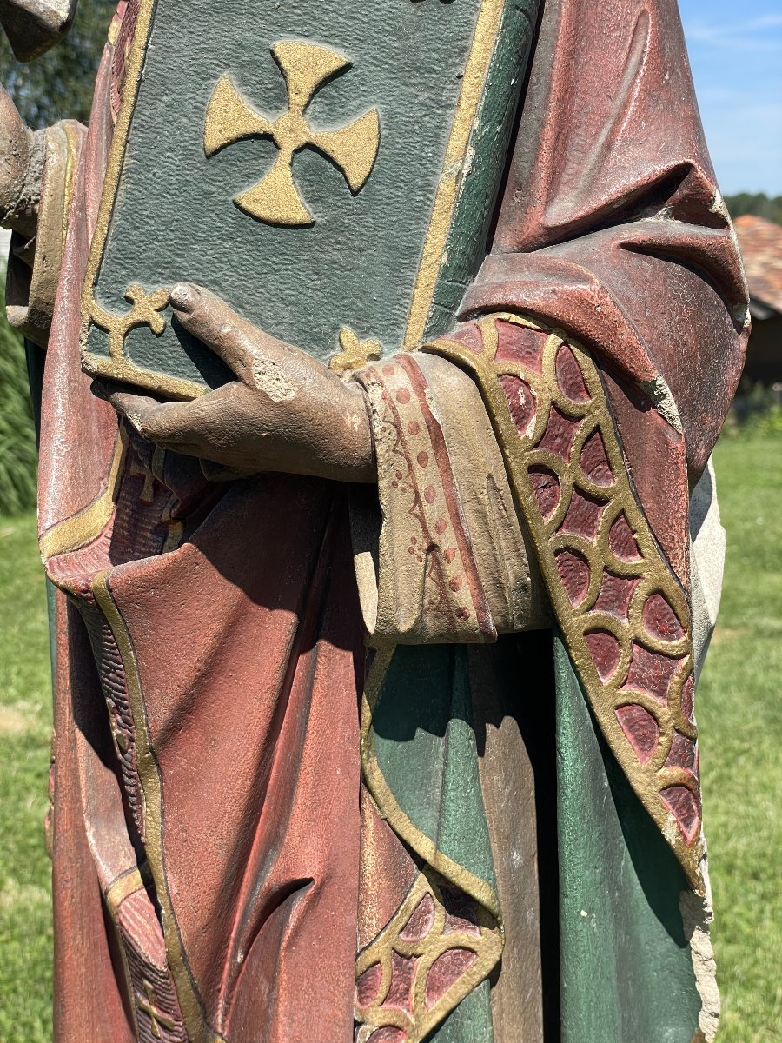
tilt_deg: -7.7
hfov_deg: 28.0
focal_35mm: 52
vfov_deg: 36.8
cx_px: 391
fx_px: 1566
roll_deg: +0.7
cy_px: 522
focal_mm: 6
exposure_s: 1/1065
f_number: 2
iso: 25
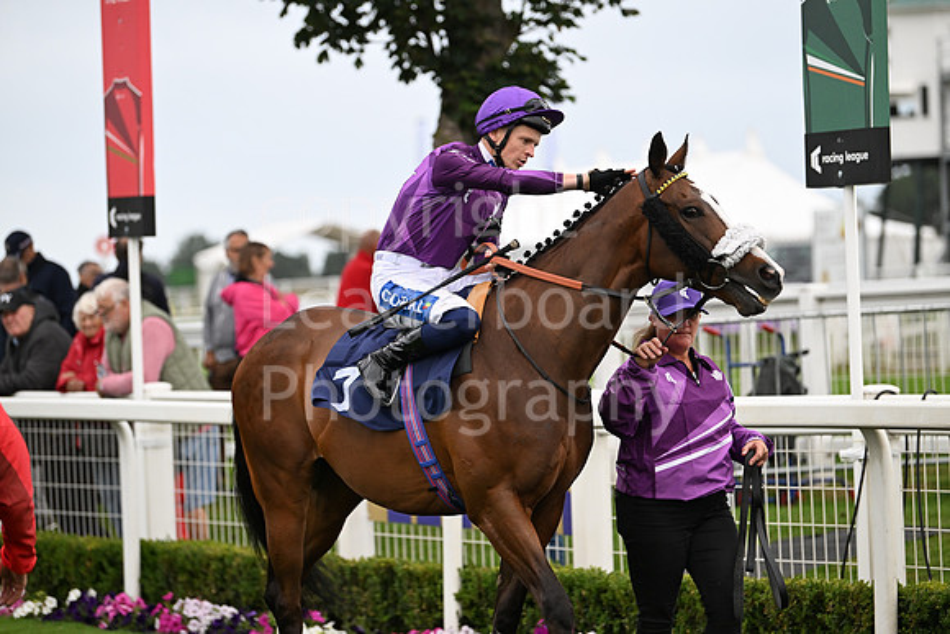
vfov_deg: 10.2
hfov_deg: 15.2
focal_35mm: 135
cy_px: 317
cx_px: 475
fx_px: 3563
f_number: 3.2
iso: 1250
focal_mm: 135
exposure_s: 1/1000
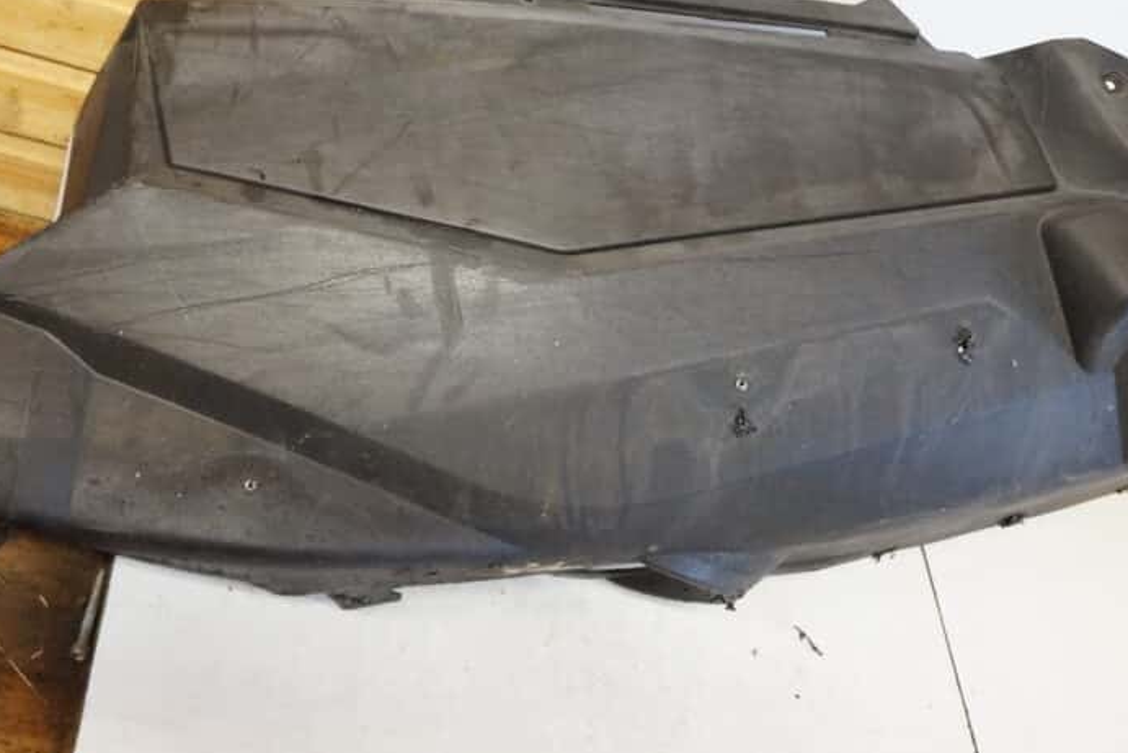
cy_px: 316
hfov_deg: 48.4
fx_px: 1254
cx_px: 566
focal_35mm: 40
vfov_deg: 33.3
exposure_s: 1/40
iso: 3200
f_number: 5
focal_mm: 18
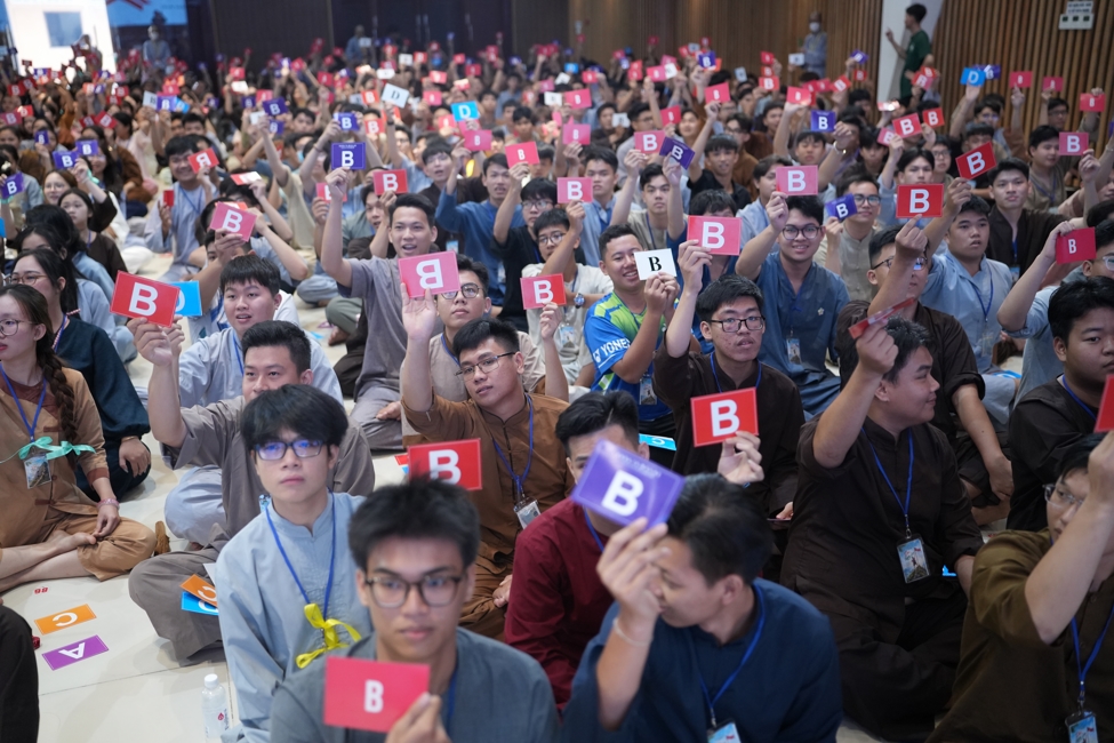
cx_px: 557
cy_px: 372
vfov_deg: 37.9
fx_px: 1083
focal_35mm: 35
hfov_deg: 54.4
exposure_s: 1/320
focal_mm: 35
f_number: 2
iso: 2500
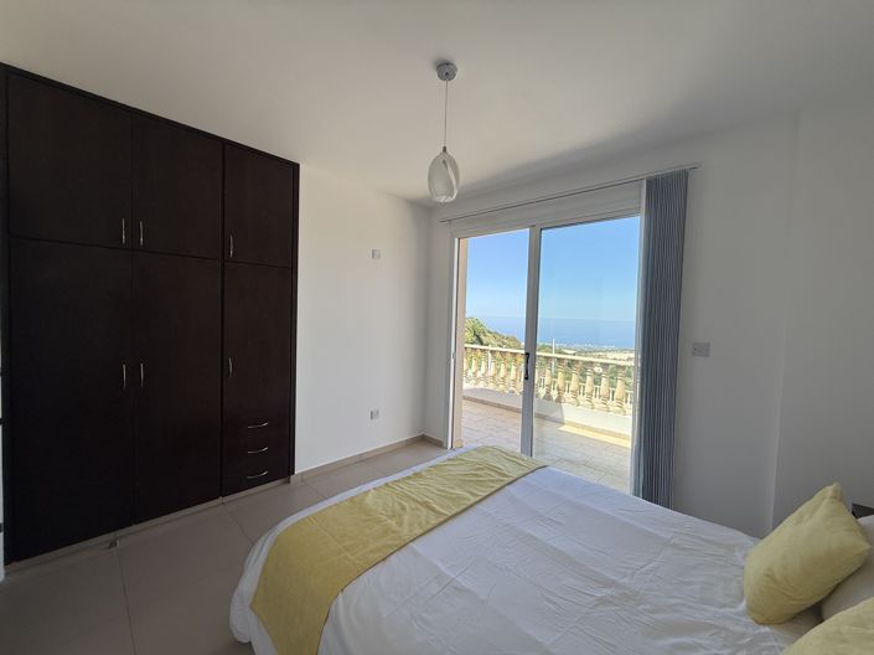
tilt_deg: -0.9
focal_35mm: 14
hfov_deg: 102.1
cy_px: 328
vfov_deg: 85.6
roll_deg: -2.1
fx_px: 353
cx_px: 437
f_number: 2.2
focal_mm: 2.22
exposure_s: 1/901
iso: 50
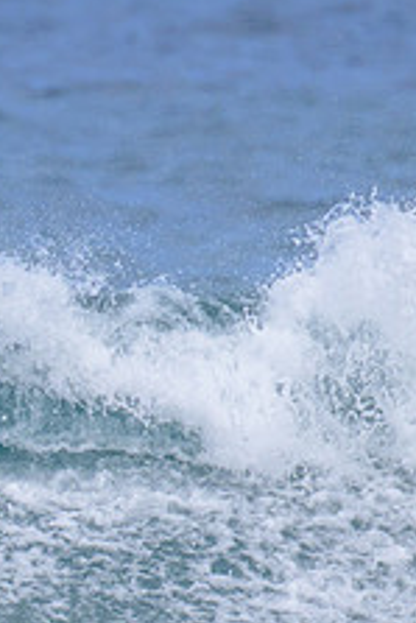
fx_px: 48558
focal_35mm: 2806
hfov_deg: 0.5
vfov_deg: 0.7
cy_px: 506
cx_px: -287
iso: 900
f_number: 11
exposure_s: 1/2000
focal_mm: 800
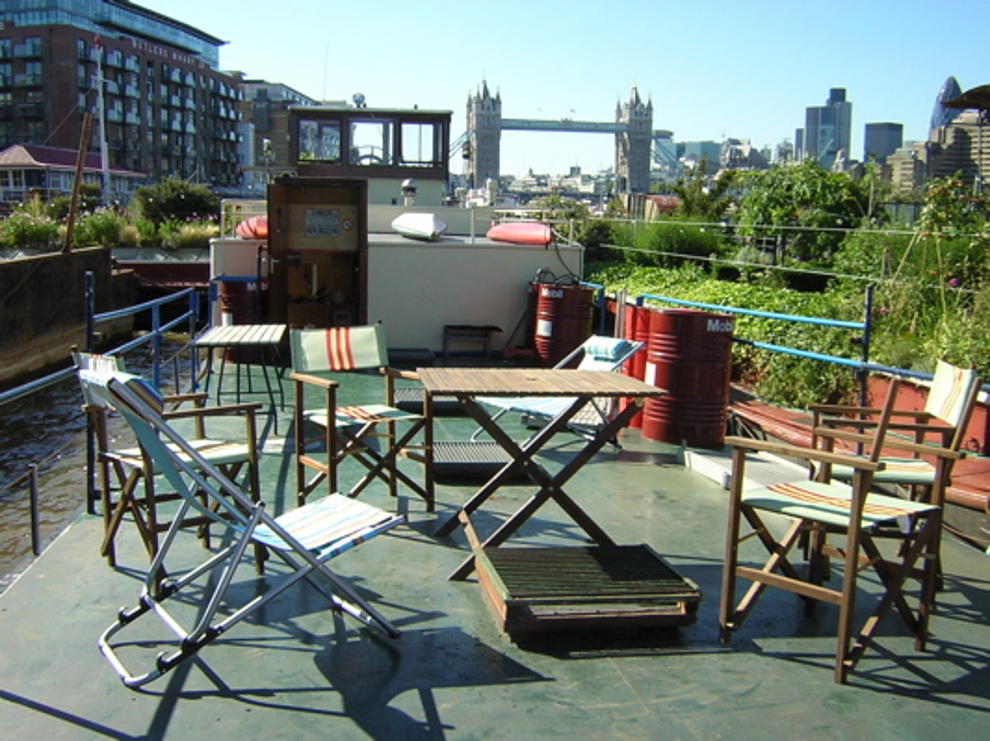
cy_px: 370
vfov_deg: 39.6
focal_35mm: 36
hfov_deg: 51.4
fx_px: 1029
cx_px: 495
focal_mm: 4.7
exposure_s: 1/222
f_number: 5.2
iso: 100
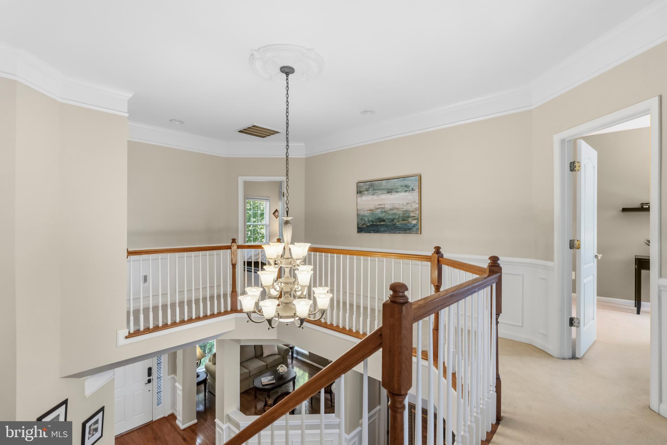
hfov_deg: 96.7
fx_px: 296
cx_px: 334
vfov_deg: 73.7
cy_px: 222
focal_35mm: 16
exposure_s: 1/1600
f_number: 5.6
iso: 800
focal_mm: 16
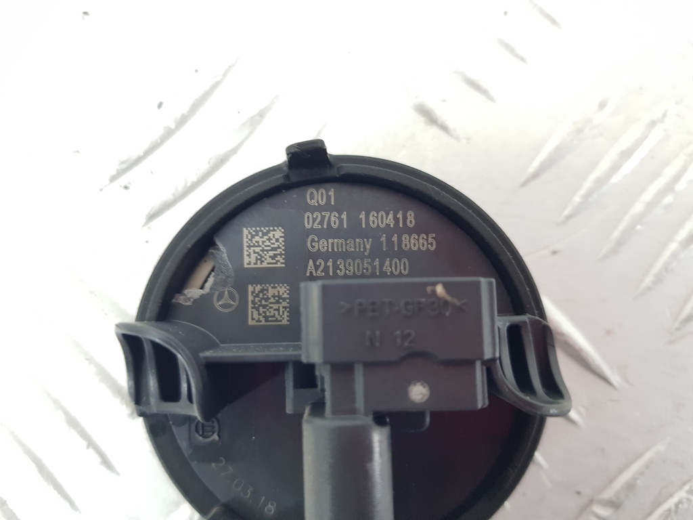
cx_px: 346
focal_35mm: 26
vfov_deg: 53.1
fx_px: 521
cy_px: 260
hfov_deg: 67.3
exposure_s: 1/100
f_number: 1.7
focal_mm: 4.2
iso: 200
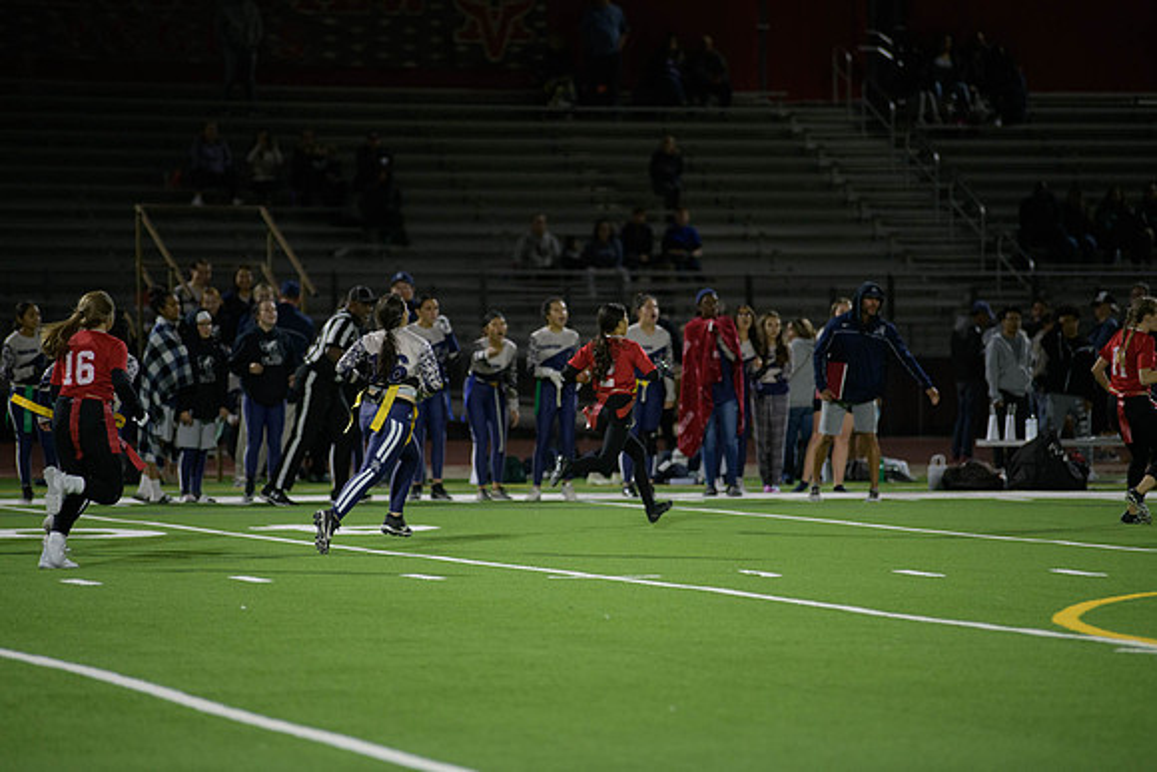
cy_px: 386
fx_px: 6429
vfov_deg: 6.9
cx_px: 578
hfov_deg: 10.3
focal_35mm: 200
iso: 2500
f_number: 2.8
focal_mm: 200
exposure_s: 1/640
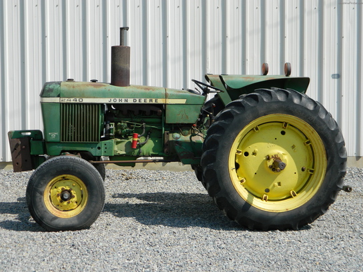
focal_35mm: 70
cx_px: 182
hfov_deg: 27.8
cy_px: 136
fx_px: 734
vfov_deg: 21.0
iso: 80
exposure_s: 1/800
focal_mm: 12.6
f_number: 4
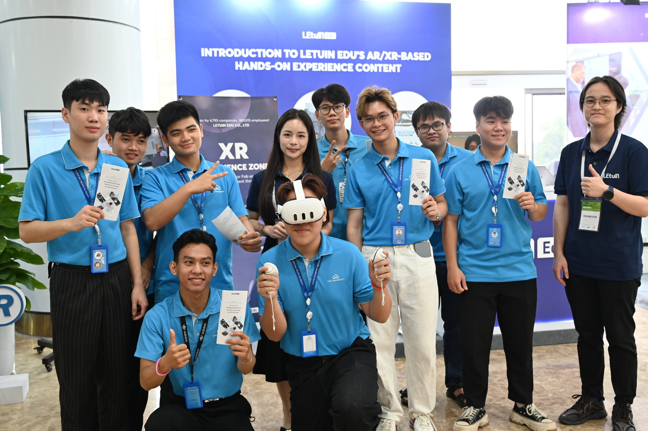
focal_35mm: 36
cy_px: 216
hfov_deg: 53.2
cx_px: 324
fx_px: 647
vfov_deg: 36.8
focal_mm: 36
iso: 1400
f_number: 4
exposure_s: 1/125
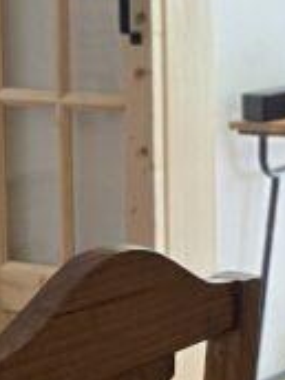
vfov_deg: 11.1
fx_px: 1954
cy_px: 109
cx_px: 358
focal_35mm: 178
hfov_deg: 8.2
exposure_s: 1/120
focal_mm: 5.4
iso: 125
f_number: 1.8
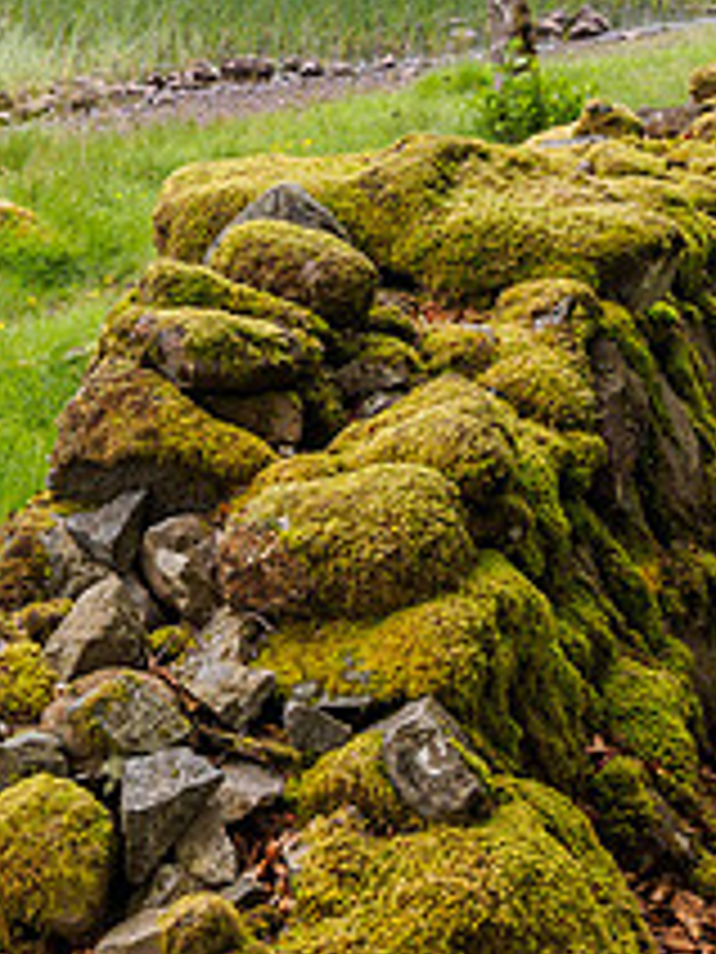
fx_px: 2179
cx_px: -119
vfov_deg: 23.6
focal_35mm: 79
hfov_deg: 17.8
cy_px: -5
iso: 200
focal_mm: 13
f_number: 7.1
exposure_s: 60
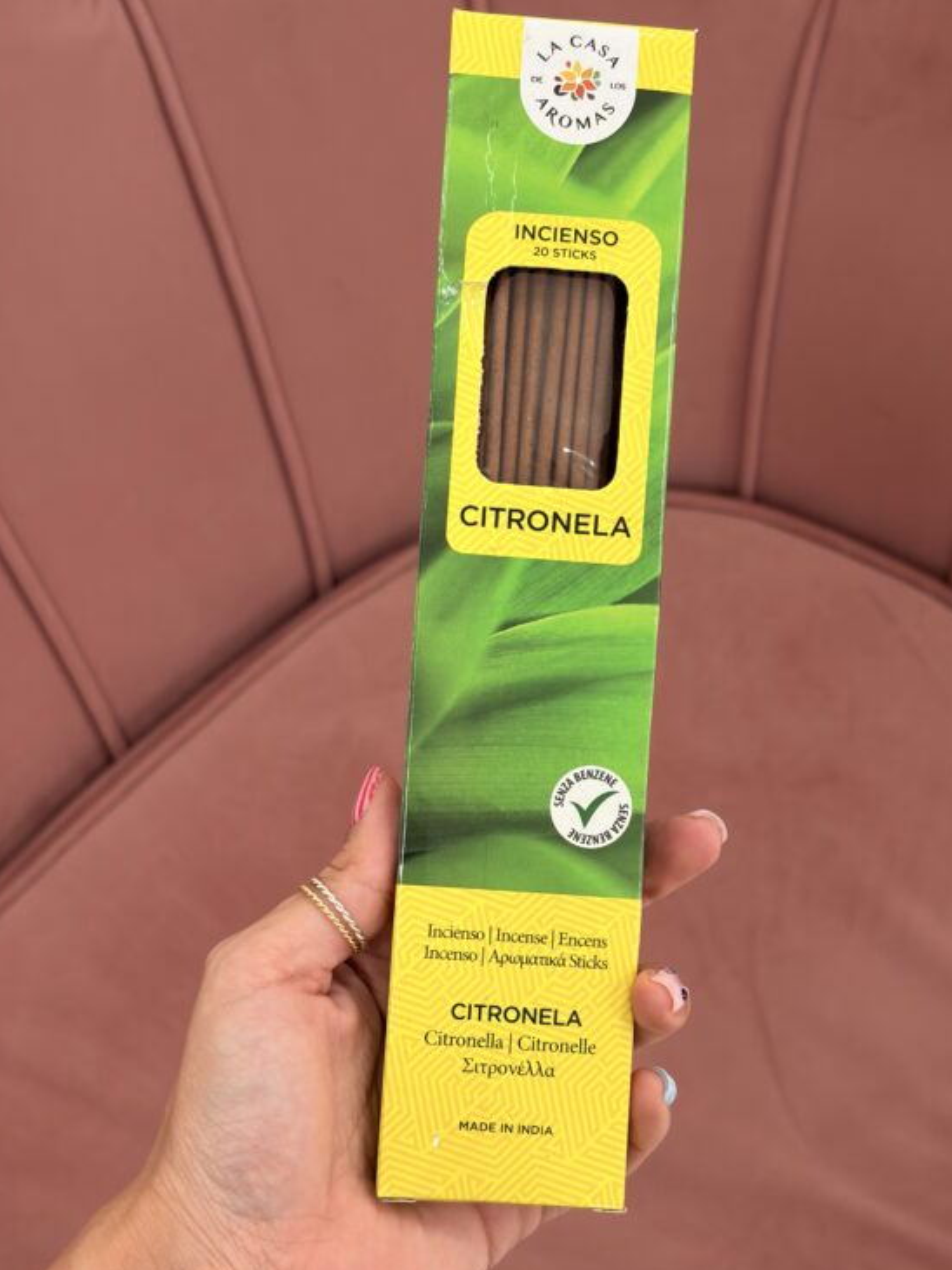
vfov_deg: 33.8
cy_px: 652
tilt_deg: -58.1
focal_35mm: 57
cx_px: 506
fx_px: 2091
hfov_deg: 25.6
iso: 32
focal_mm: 5.96
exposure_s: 1/50
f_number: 1.6
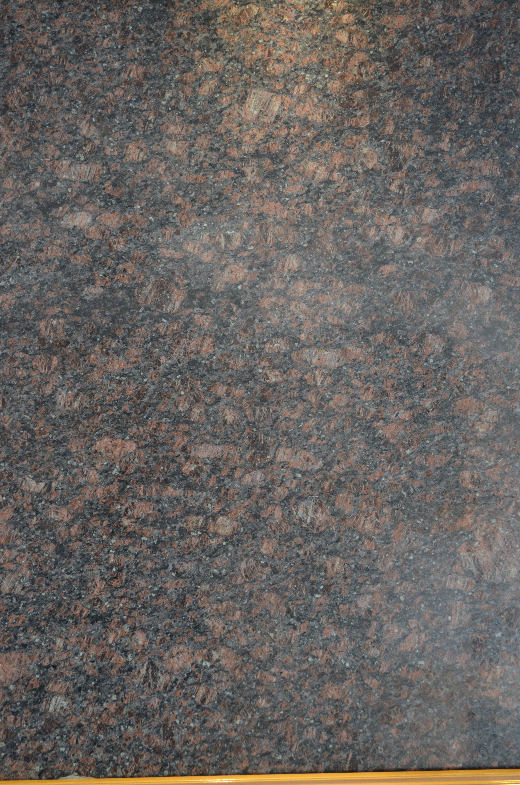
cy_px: 392
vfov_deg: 36.9
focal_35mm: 54
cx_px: 260
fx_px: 1175
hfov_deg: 25.0
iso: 1250
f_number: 5
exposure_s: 1/30
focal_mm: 36
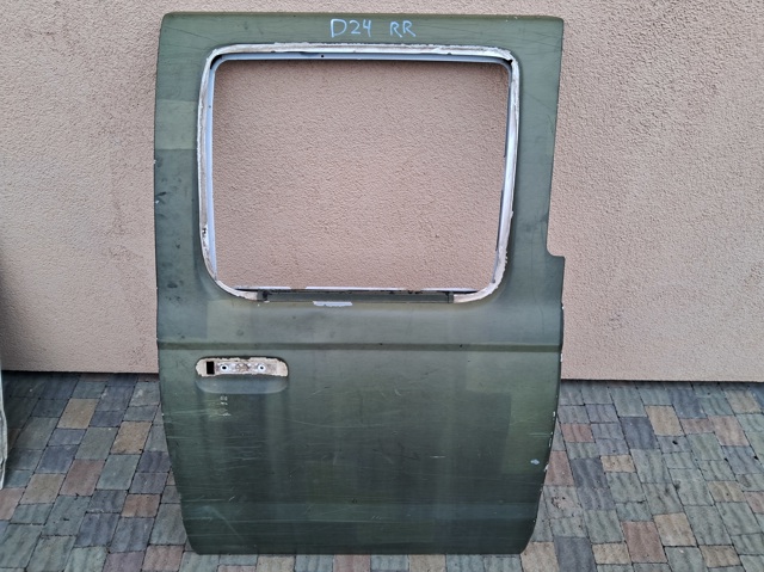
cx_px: 382
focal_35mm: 26
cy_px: 286
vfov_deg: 53.0
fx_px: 573
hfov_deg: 67.3
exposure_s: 1/60
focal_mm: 3.98
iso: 32
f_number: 1.8
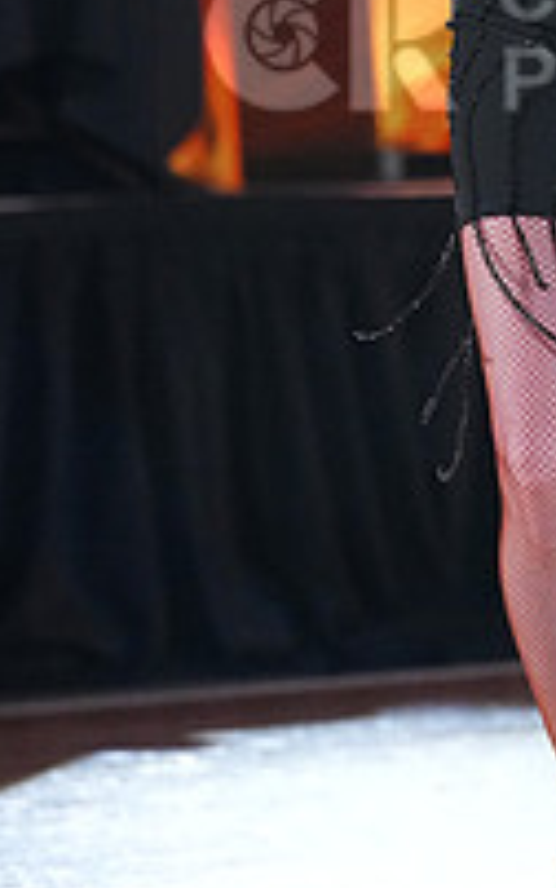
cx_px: 770
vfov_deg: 3.7
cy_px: 44
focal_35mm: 573
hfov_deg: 2.3
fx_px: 13862
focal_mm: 195
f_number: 5
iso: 5000
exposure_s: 1/400
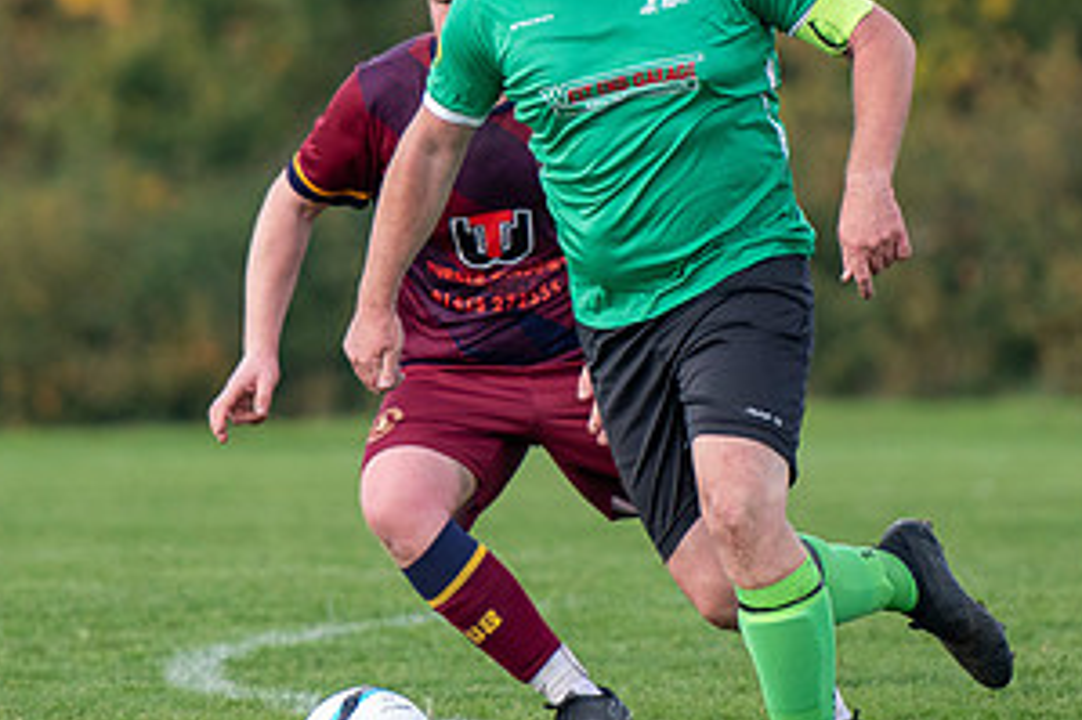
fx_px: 21717
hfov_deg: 2.9
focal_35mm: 723
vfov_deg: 1.9
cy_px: 169
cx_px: 539
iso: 320
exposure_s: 1/1600
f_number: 2.8
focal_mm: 200
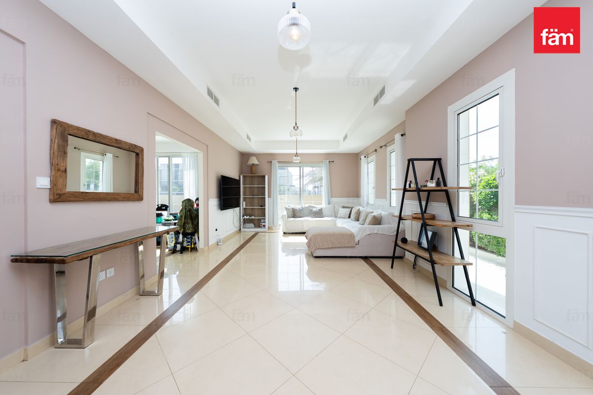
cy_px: 198
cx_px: 296
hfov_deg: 112.6
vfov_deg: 90.0
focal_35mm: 12
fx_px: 198
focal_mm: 12
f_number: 4
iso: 80
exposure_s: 1/125
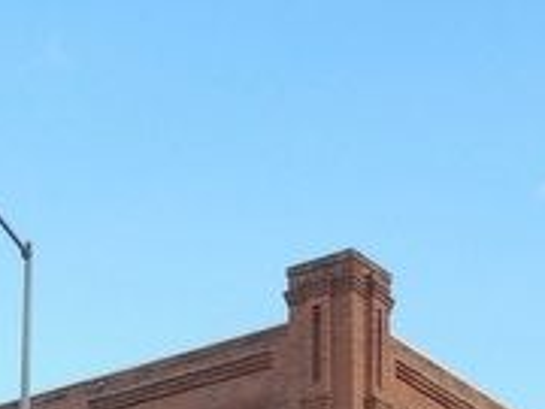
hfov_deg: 17.5
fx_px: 1748
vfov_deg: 12.3
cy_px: 712
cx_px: 91
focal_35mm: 111
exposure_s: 1/320
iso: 125
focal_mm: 4.5
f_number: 3.3
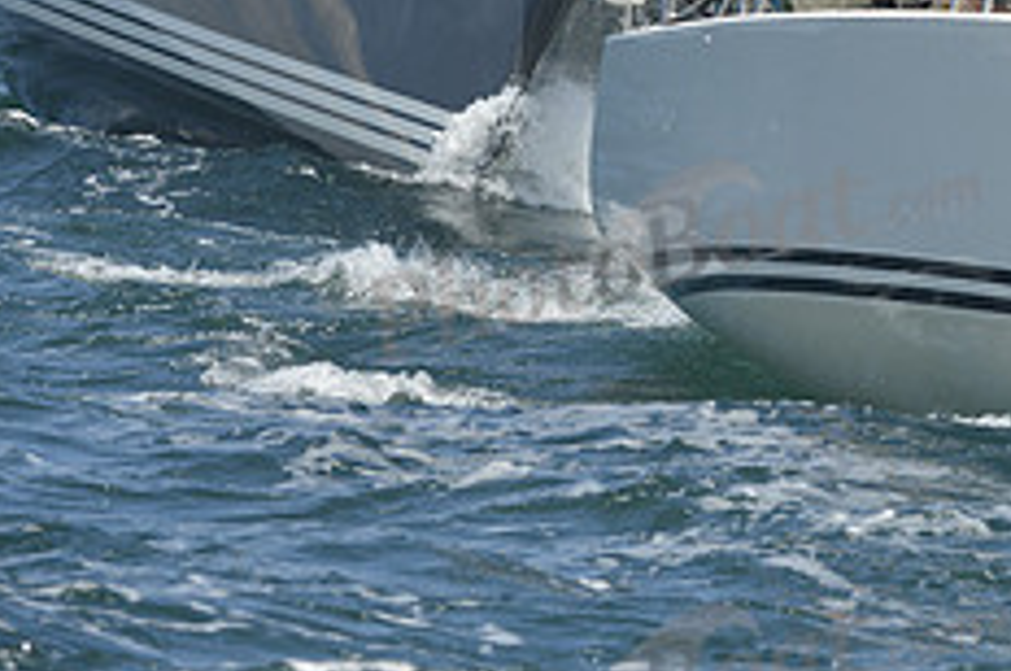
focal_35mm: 501
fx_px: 14050
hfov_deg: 4.1
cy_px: -37
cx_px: 1211
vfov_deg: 2.7
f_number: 9
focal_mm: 200
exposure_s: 1/800
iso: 280
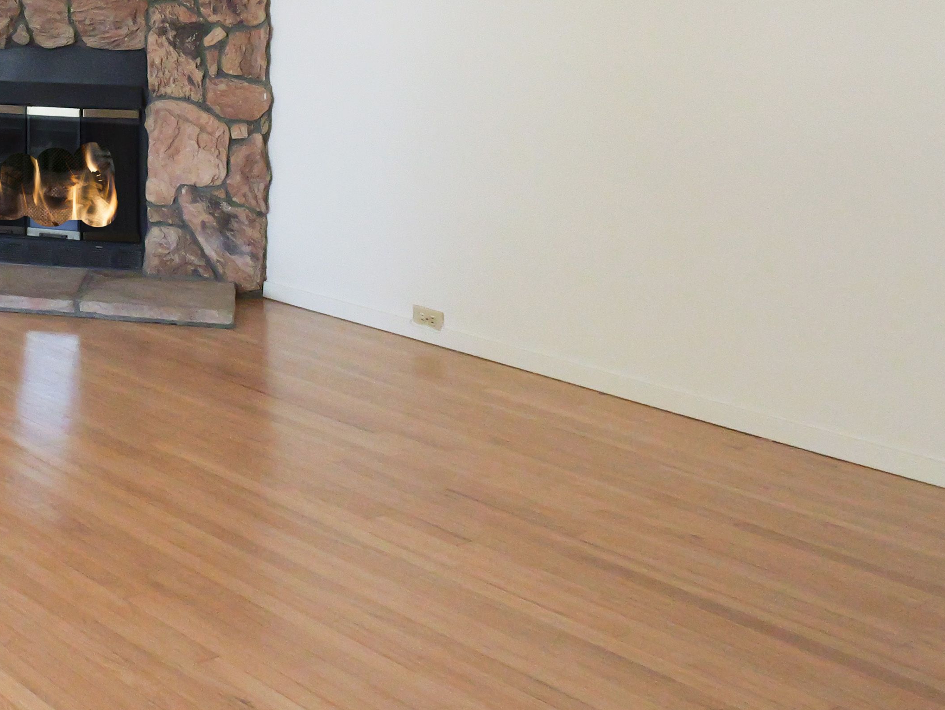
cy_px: -26
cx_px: -166
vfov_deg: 27.7
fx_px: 1338
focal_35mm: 49
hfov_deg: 32.6
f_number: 8
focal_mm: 9
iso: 2000
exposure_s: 1/100
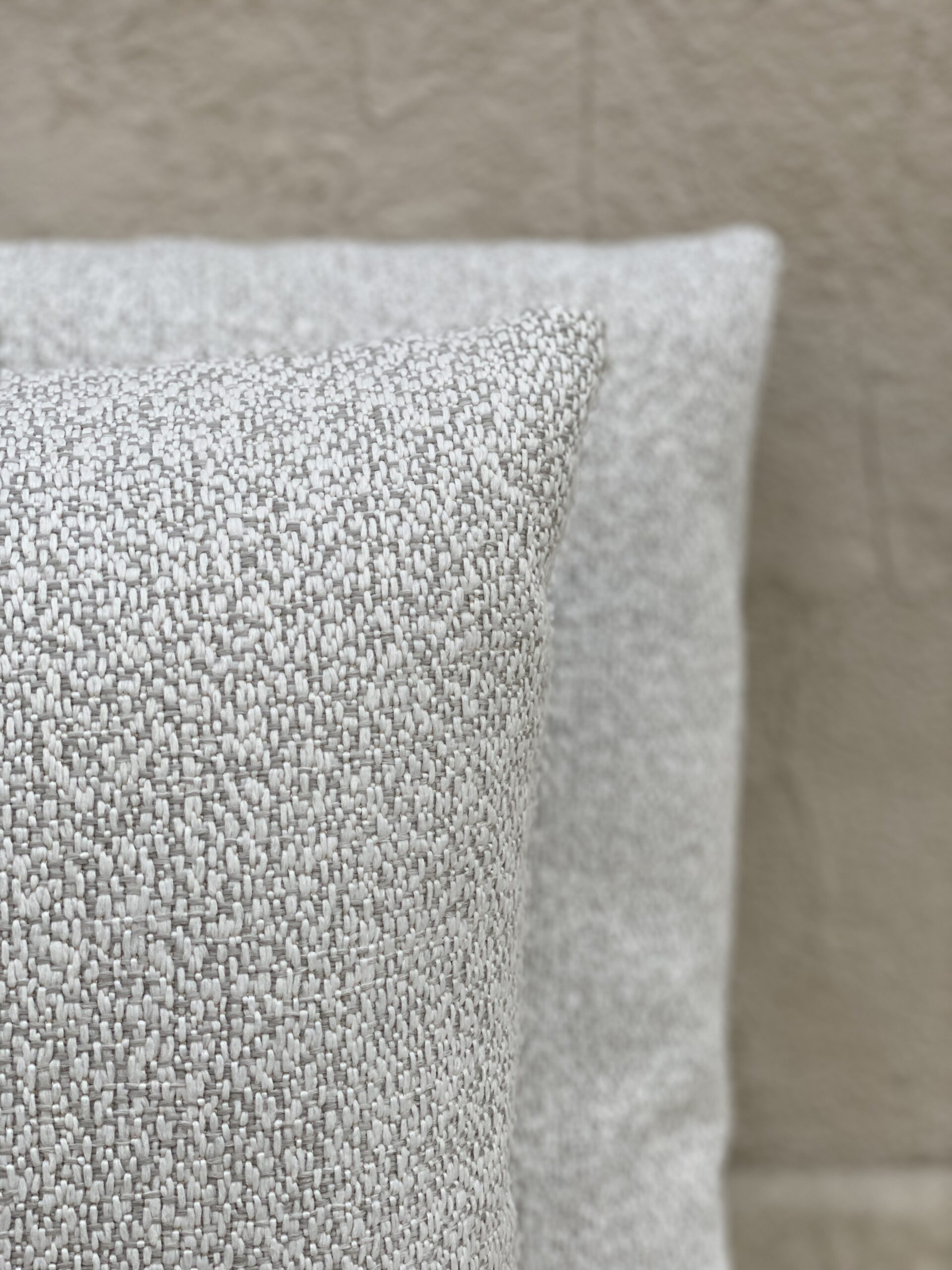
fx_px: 1907
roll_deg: -0.8
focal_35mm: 52
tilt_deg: -20.6
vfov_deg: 36.8
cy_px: 635
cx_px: 476
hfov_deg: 28.0
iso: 64
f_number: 2
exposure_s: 1/122
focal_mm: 6
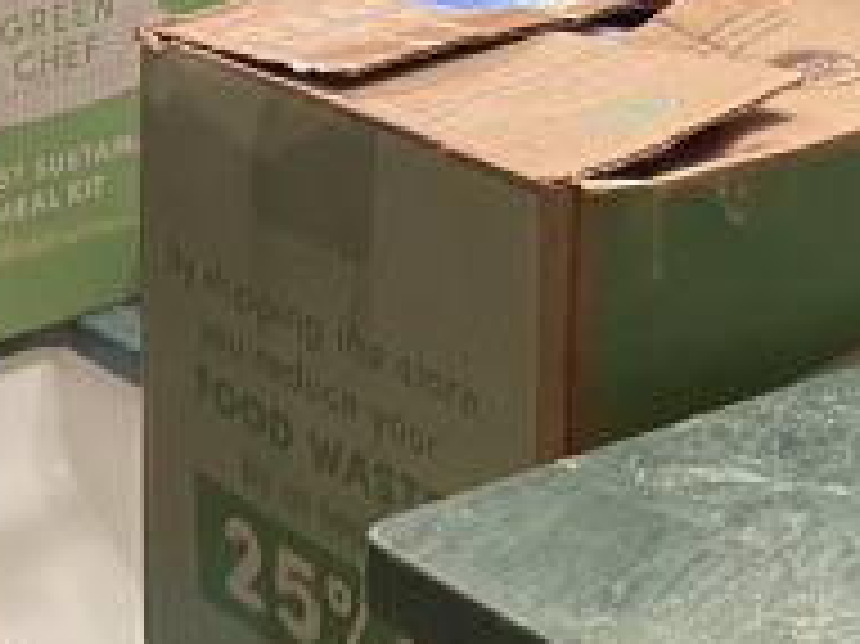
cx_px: 5
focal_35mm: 109
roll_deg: +1.3
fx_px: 2706
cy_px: -207
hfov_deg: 17.6
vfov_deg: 13.1
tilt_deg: -11.4
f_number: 1.8
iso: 400
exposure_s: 1/60
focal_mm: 4.25
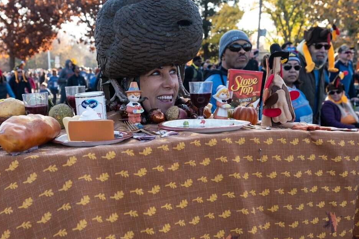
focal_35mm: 32
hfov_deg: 58.6
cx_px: 157
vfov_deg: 40.8
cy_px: 92
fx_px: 319
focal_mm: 25
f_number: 5
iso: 400
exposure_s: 1/640
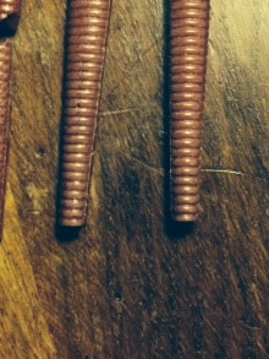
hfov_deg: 20.4
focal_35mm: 72
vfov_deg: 26.7
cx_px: 149
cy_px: 94
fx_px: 745
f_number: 2.4
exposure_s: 1/20
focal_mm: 4.12
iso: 400
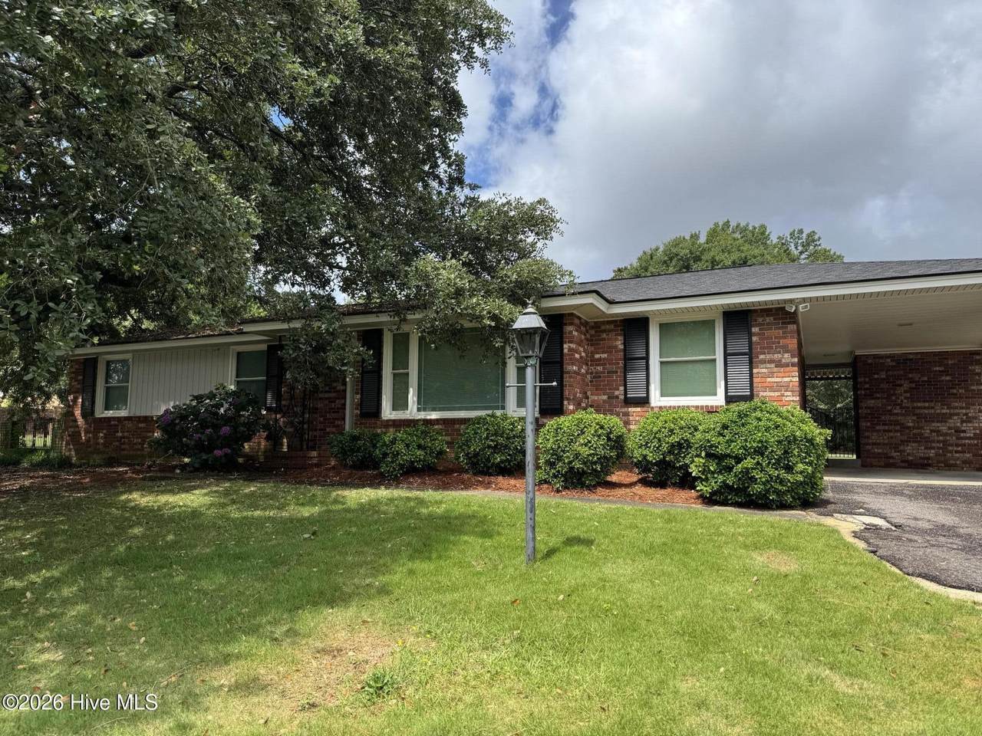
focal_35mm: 24
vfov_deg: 56.8
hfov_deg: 71.6
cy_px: 368
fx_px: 681
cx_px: 491
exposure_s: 1/3802
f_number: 1.78
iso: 80
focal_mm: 6.76
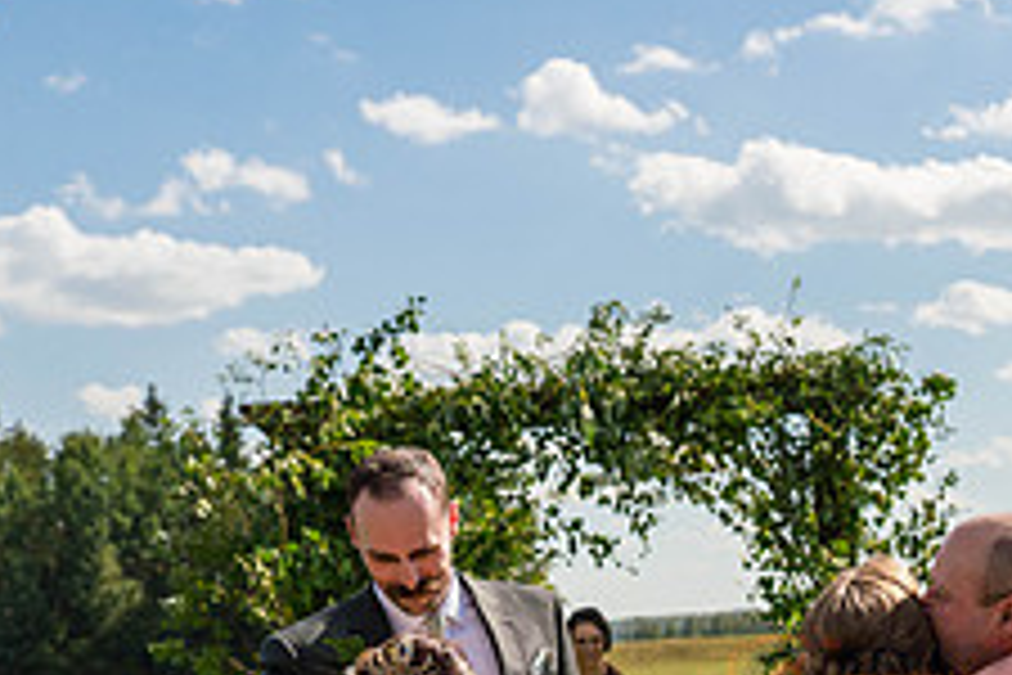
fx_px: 2614
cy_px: 695
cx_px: 922
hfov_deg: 21.4
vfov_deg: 14.4
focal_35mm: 93
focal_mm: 36
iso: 400
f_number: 4.5
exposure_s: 1/3200
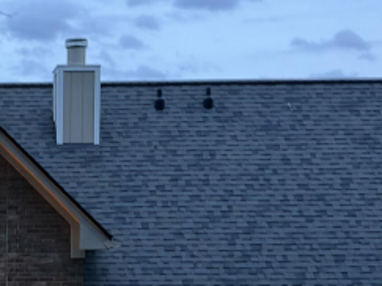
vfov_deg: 11.0
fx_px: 1456
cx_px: -139
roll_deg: +0.5
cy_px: 338
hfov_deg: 14.2
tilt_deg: -2.2
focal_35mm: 132
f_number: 1.78
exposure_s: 1/18
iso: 800
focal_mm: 6.76
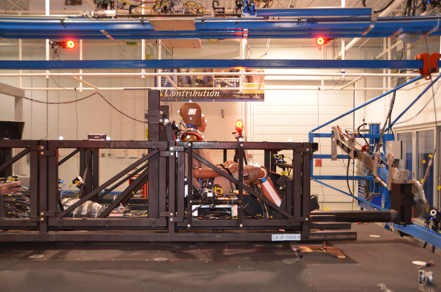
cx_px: 220
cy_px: 146
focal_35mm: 33
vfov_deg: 39.8
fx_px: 403
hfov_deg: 57.3
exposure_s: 1/60
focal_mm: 22
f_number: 3.8
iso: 800
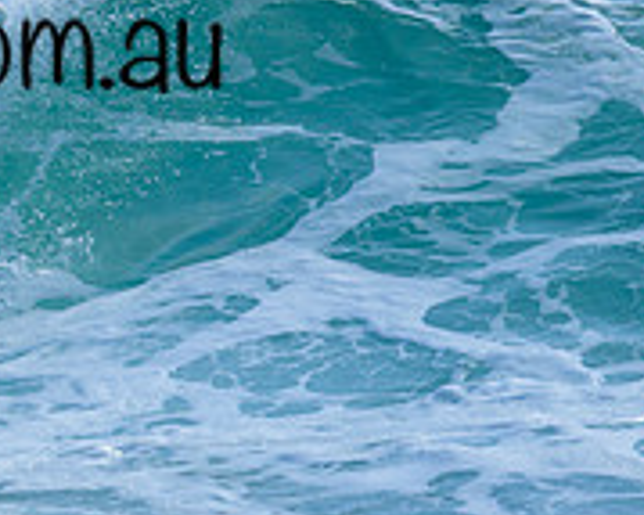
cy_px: 5
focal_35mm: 2440
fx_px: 46481
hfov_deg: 0.8
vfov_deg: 0.6
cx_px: -158
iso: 280
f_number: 6.3
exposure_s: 1/2000
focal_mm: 800
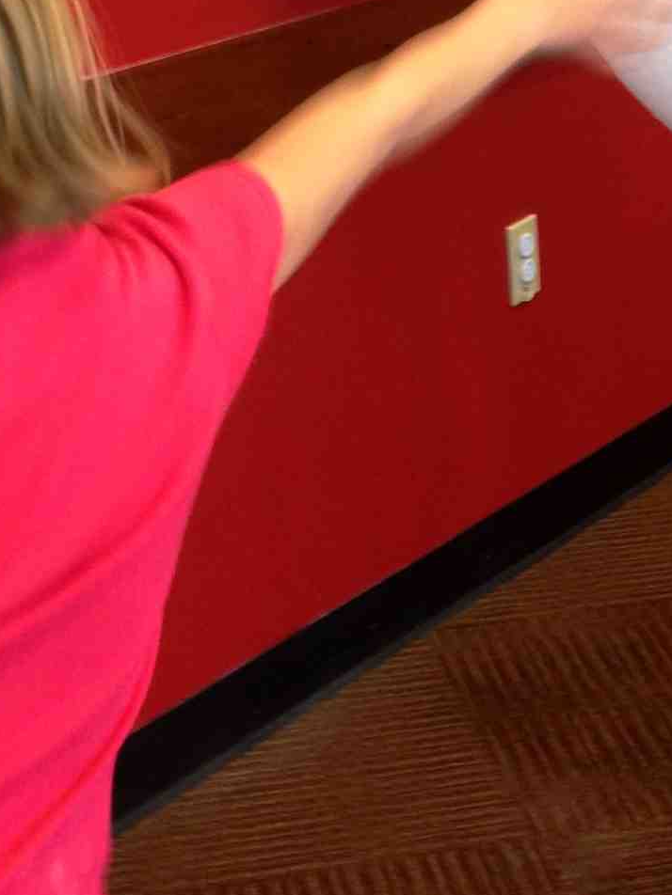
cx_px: 660
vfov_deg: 16.2
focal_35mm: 120
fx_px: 3106
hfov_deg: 12.2
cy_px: 67
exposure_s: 1/24
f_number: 2.4
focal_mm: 4.28
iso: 50
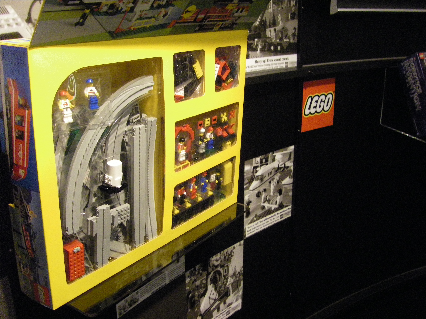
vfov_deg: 37.7
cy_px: 160
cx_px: 213
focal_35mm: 38
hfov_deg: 49.0
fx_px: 468
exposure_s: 1/30
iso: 800
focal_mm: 6.3
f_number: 3.5
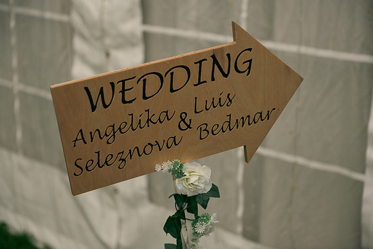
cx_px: 186
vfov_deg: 19.5
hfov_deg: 28.8
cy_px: 124
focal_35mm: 70
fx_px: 725
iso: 200
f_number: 3.5
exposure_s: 1/200
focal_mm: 70
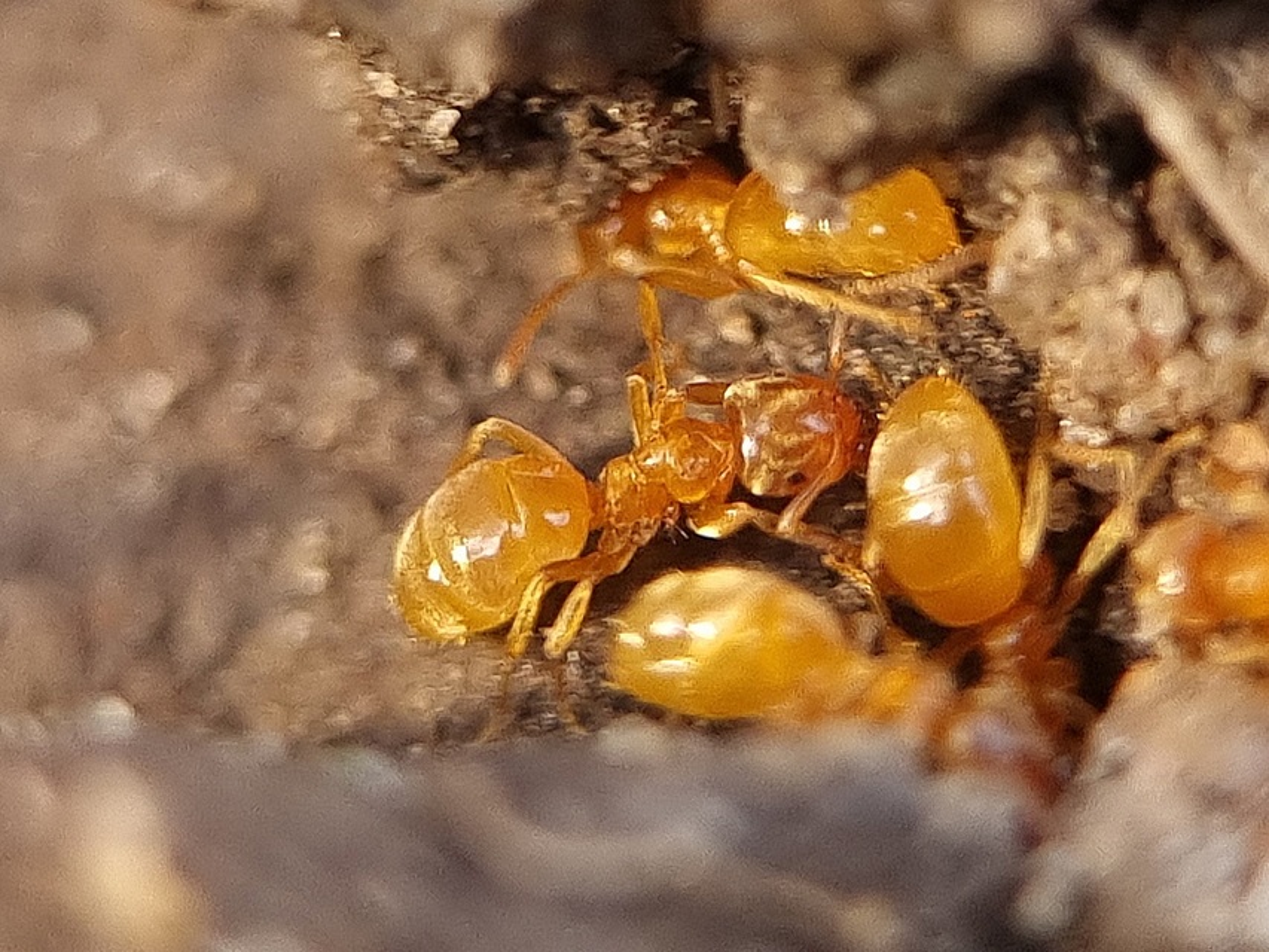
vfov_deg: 53.1
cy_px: 476
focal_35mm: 26
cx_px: 634
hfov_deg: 67.3
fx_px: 953
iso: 125
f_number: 1.8
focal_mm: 5.4
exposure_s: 1/50
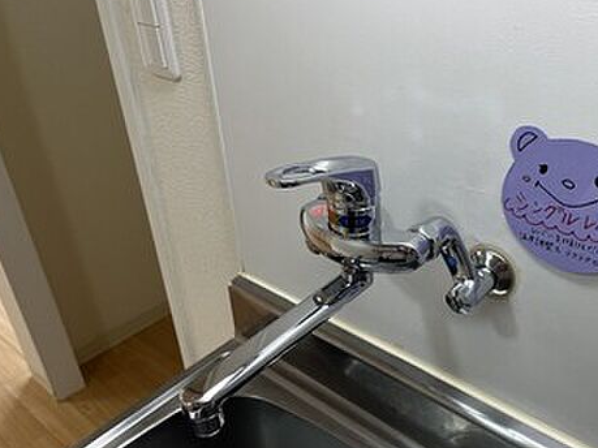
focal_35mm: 34
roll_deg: +2.4
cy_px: 253
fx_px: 587
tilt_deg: -34.7
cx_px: 375
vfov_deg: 41.7
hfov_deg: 53.4
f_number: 1.6
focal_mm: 5.1
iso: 50
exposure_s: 1/100
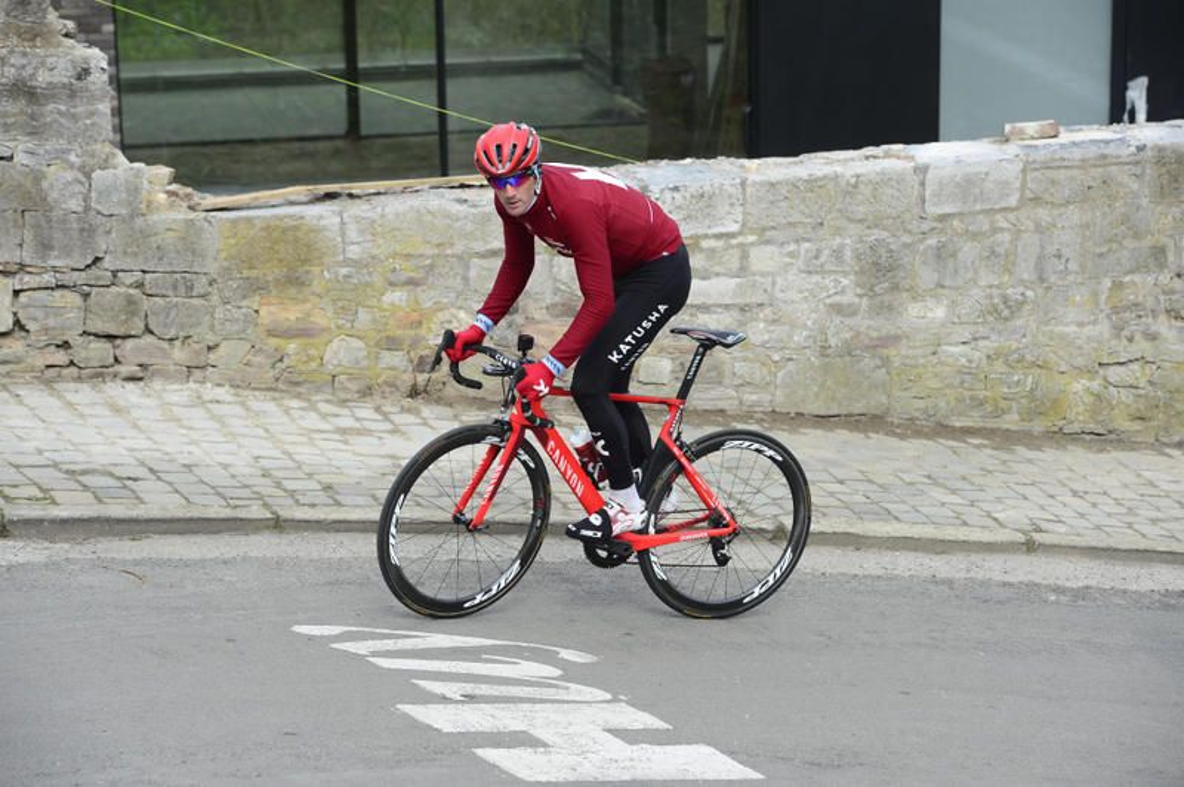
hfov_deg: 18.3
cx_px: 592
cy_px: 394
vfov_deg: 12.2
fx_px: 3680
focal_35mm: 112
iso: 400
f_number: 5.6
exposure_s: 1/1000
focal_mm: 112
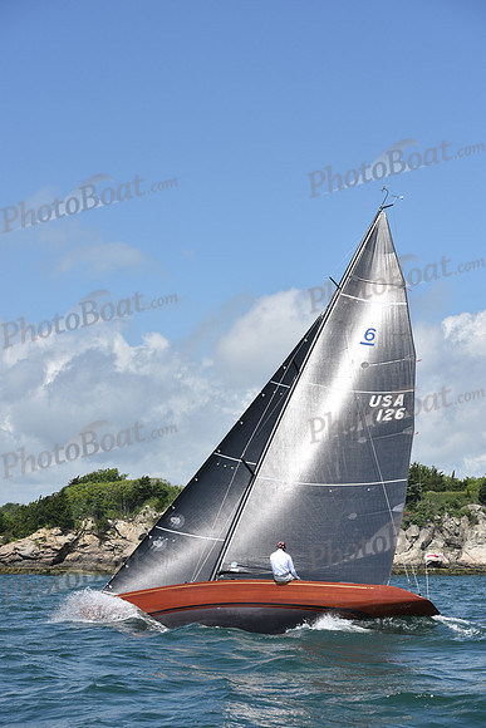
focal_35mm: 70
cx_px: 243
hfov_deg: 19.5
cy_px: 364
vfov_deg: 28.8
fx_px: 1417
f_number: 7.1
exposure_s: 1/1250
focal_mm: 70
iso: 250
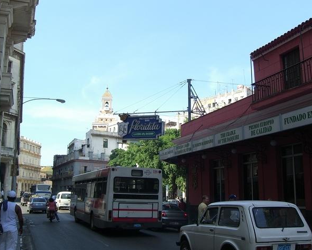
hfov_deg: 45.8
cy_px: 126
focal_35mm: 40
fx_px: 370
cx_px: 161
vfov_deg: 37.4
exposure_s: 1/320
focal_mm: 7.9
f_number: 4
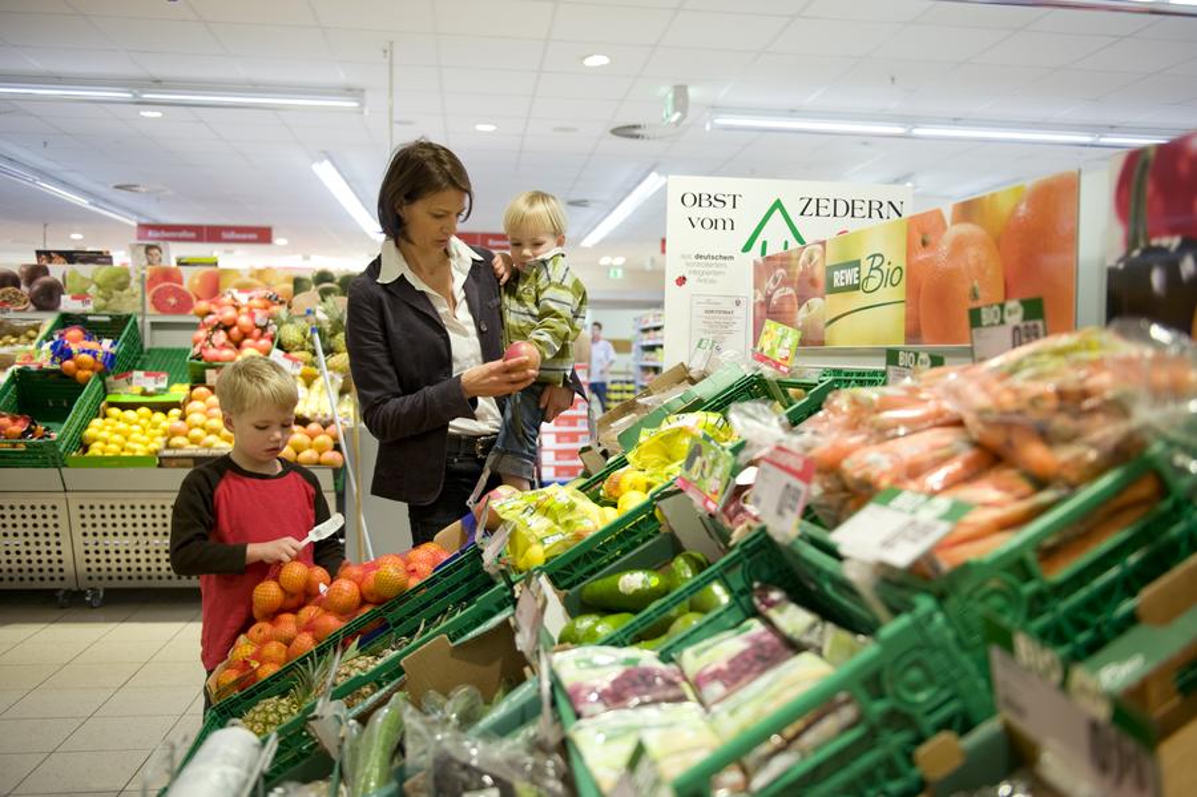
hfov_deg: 60.3
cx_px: 598
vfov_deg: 42.3
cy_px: 398
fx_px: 1030
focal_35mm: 31
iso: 560
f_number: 2.8
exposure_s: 1/100
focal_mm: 31
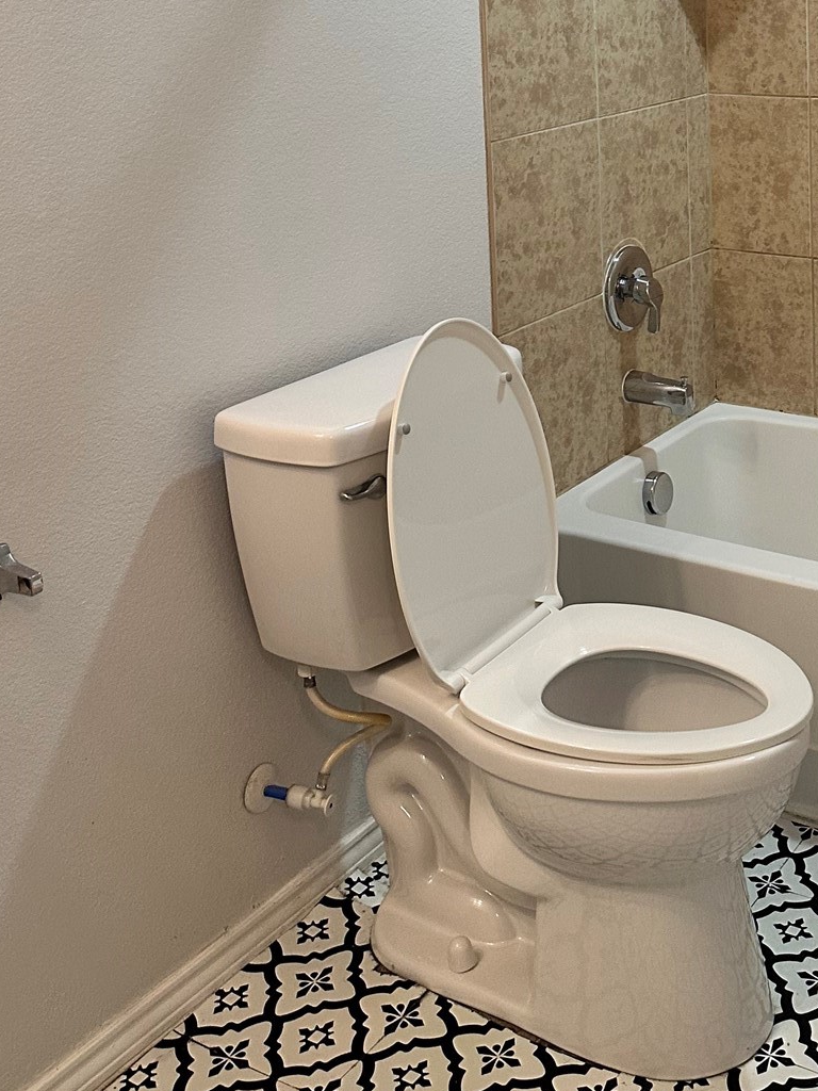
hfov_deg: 29.2
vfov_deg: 36.8
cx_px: 721
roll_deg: +0.6
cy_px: 83
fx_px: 1512
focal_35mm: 48
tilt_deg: -6.2
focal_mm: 6.86
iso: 250
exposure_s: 1/60
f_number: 1.78
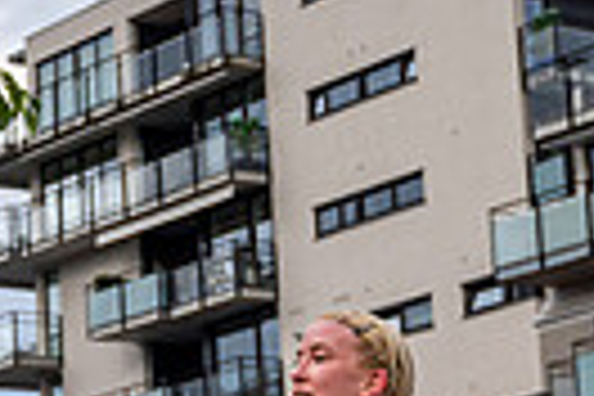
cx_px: 516
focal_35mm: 172
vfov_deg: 8.0
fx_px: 2838
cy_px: 298
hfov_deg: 11.9
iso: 200
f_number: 2.8
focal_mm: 25
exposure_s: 1/1000
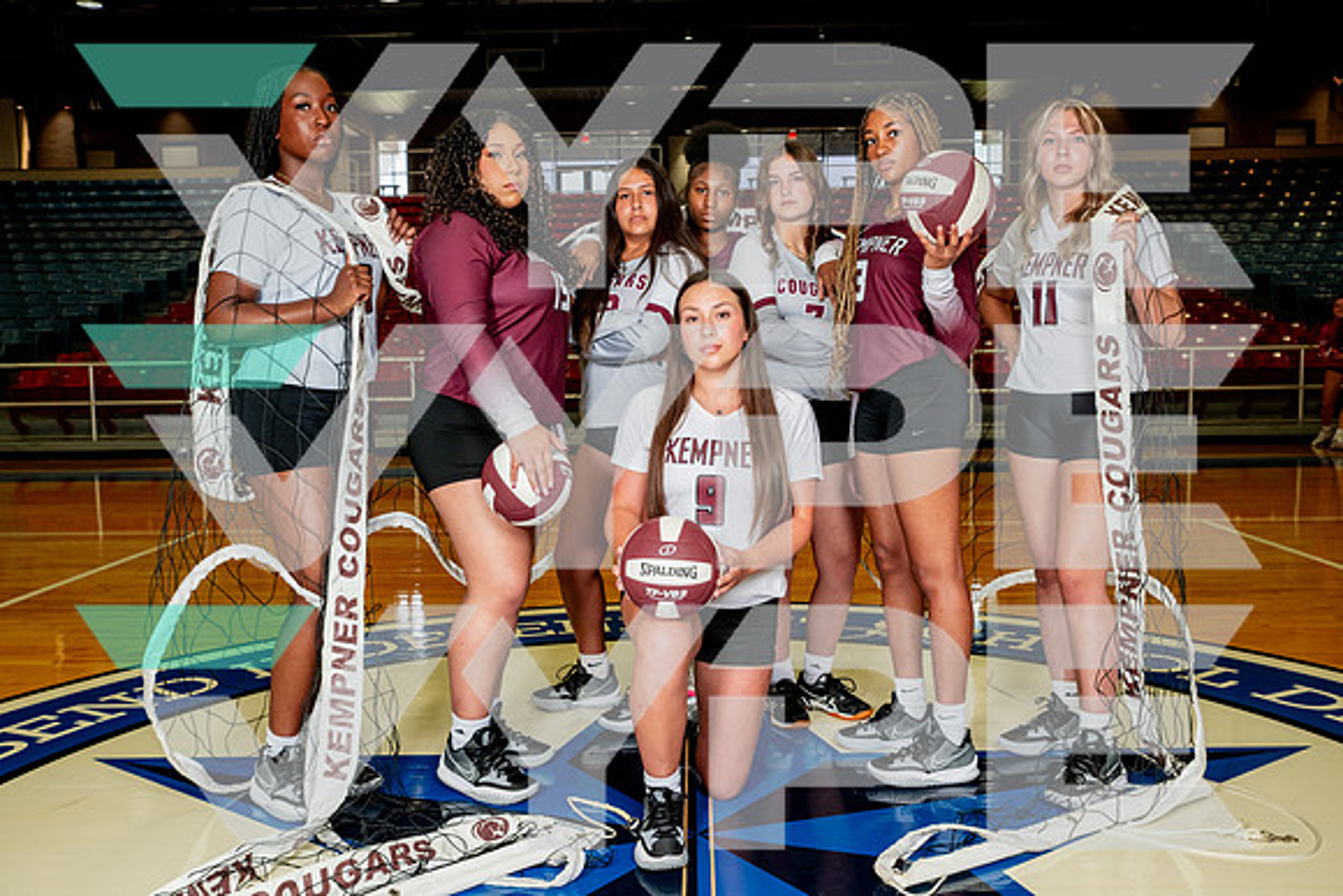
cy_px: 448
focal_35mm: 34
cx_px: 672
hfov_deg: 55.8
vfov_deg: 38.9
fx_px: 1269
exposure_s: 1/200
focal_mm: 34
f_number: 7.1
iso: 800
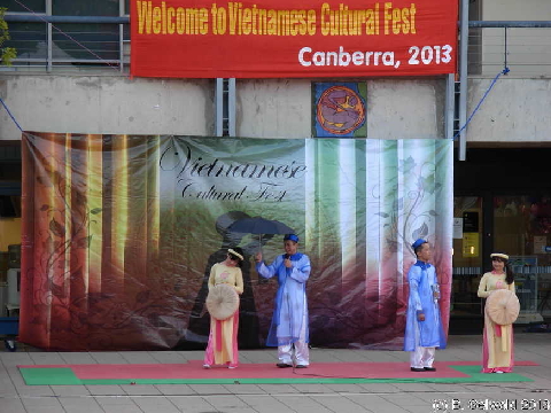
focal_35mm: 190
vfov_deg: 7.8
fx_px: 3024
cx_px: 276
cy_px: 206
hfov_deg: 10.4
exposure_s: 1/26.9
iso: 79
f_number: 5
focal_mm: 31.4
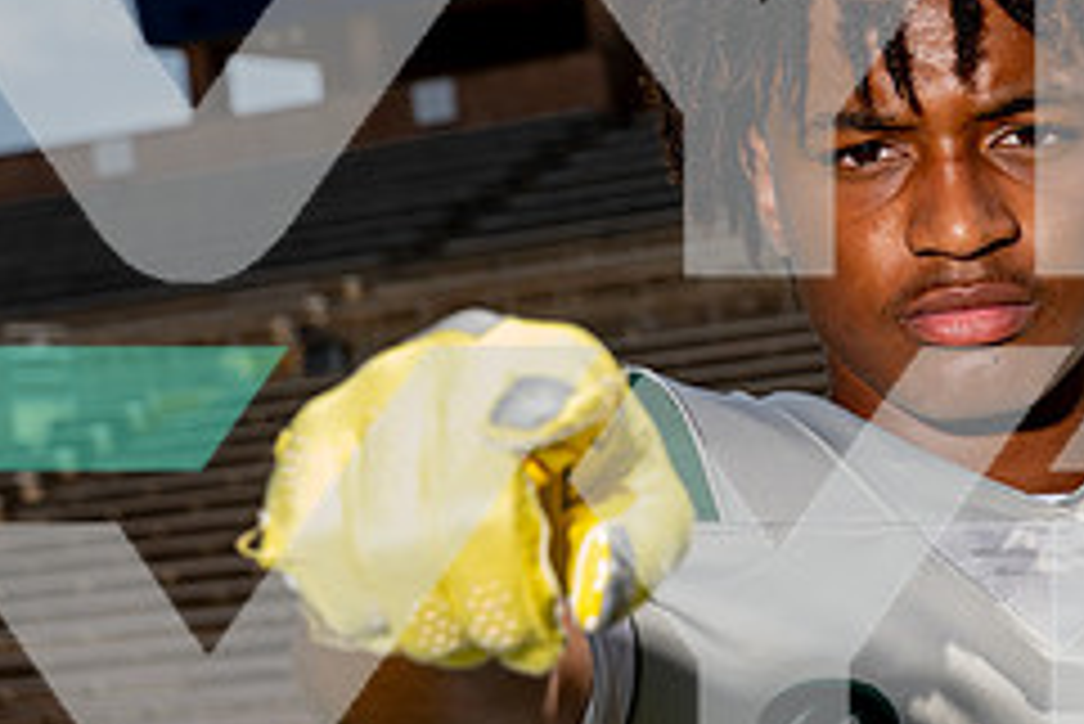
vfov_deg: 9.2
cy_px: 587
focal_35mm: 149
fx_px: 4489
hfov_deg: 13.7
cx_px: 963
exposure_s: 1/250
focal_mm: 62
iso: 100
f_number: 8
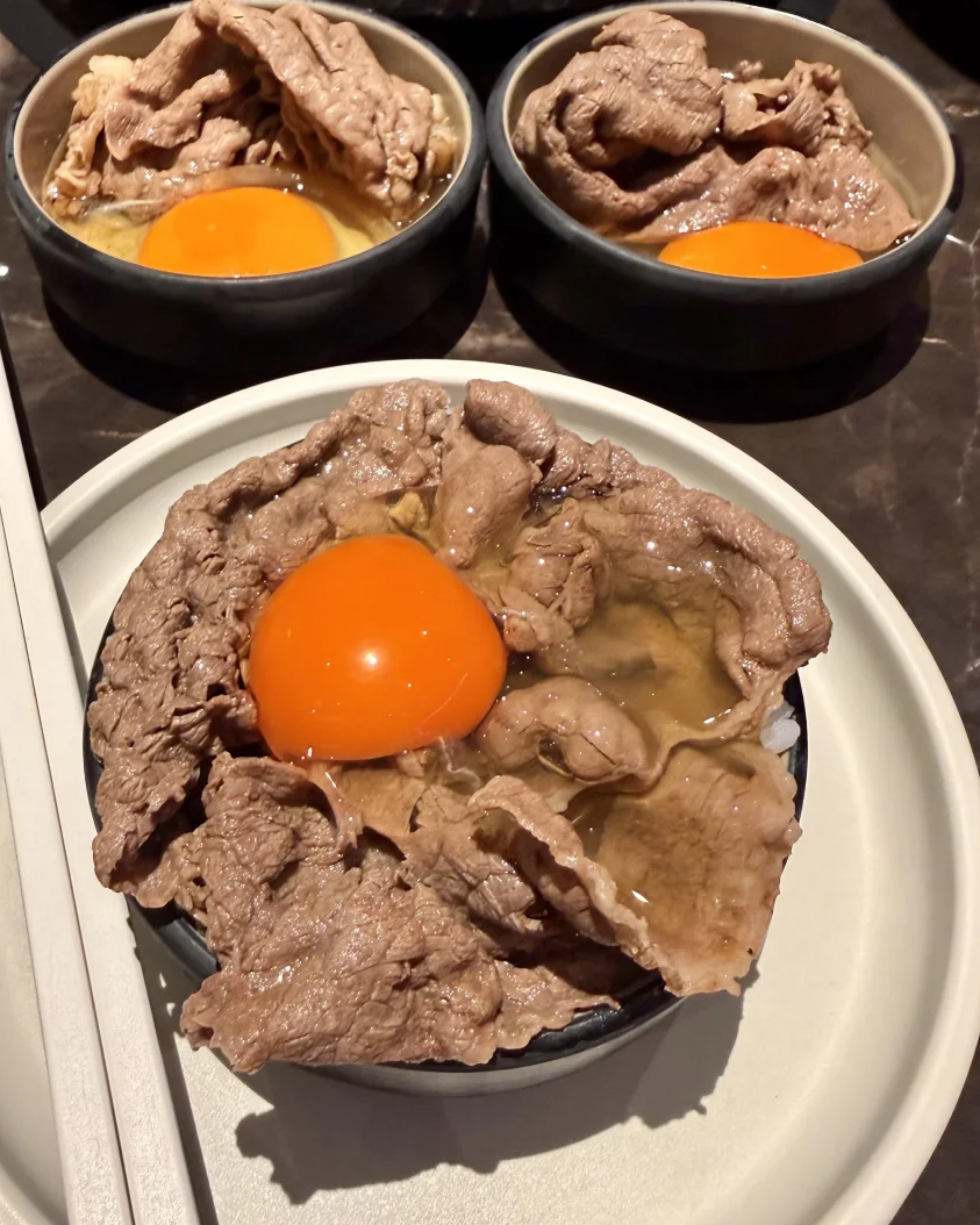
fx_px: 1160
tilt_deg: -52.8
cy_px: 696
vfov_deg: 55.5
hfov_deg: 45.7
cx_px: 429
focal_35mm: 32
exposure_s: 1/60
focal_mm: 2.22
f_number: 2.2
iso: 200
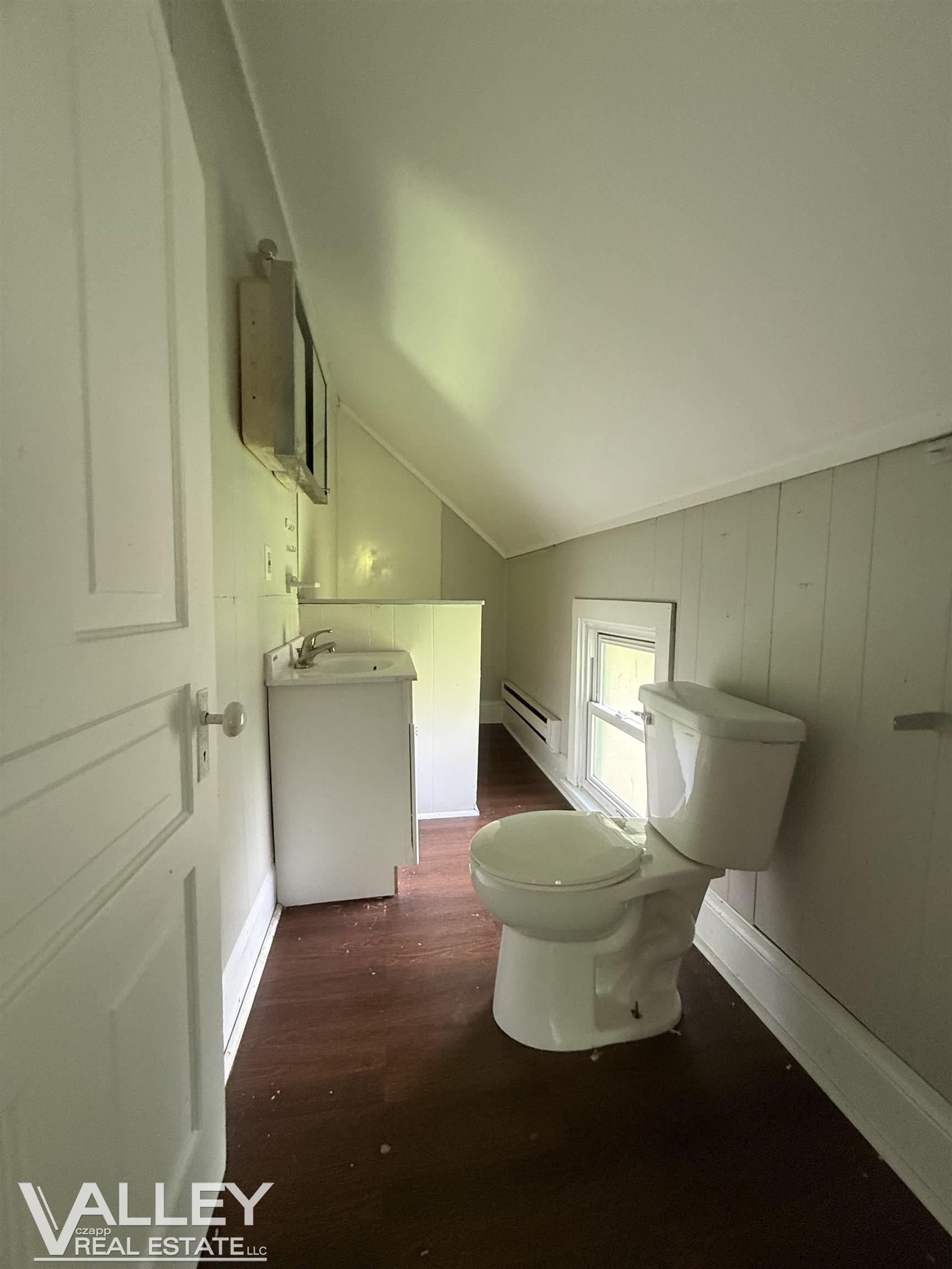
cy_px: 634
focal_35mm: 14
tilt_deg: -2.7
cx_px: 476
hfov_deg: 85.7
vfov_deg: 102.1
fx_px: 513
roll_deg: -0.6
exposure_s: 1/60
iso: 500
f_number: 2.2
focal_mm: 2.22
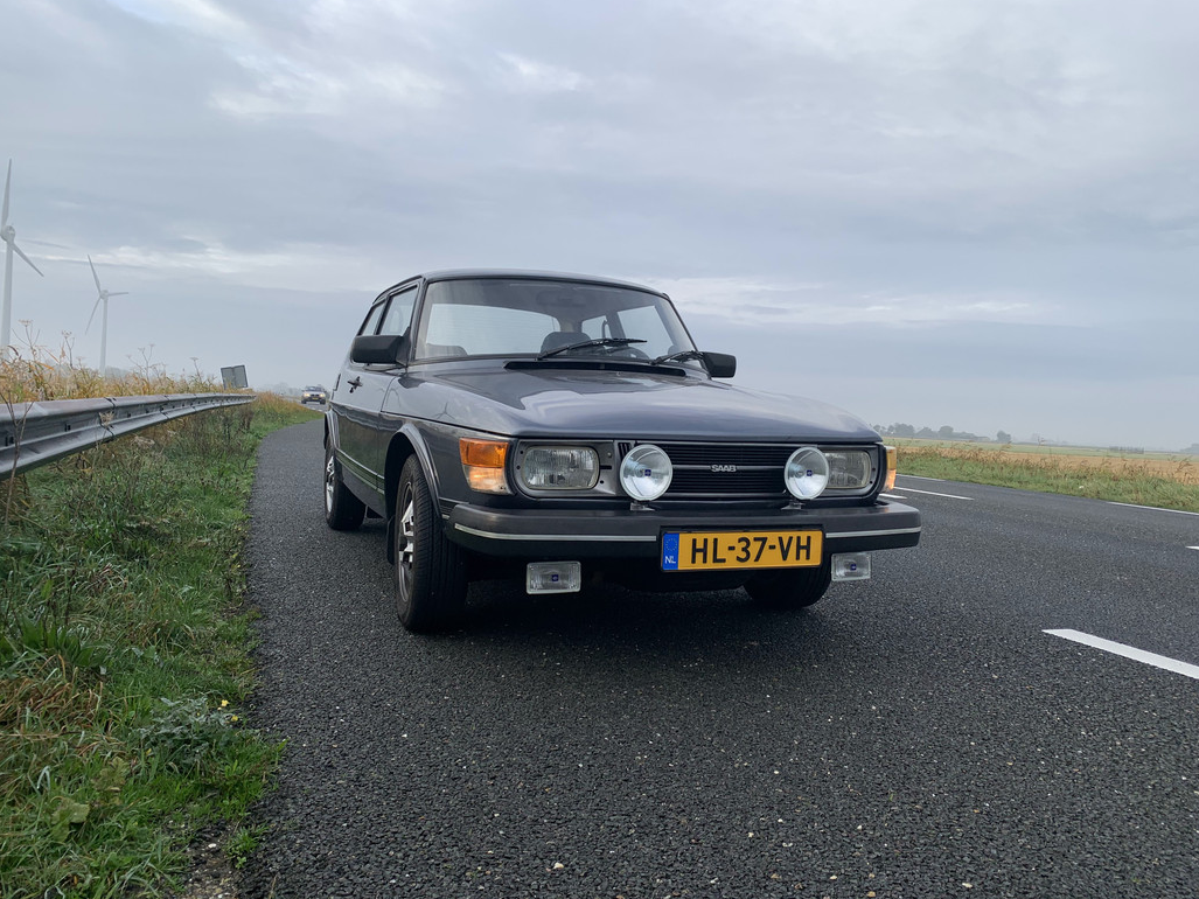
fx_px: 935
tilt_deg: -1.7
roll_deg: -3.5
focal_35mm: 27
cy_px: 440
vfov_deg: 51.3
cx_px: 602
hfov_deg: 65.3
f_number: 1.8
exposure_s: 1/500
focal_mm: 4.25
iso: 25
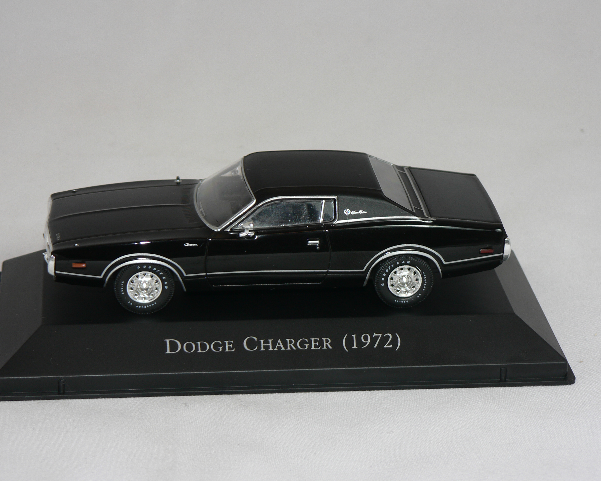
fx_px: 2028
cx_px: 288
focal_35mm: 114
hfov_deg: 16.9
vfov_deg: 13.5
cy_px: 240
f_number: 3.2
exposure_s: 1/60
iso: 80
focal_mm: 18.2
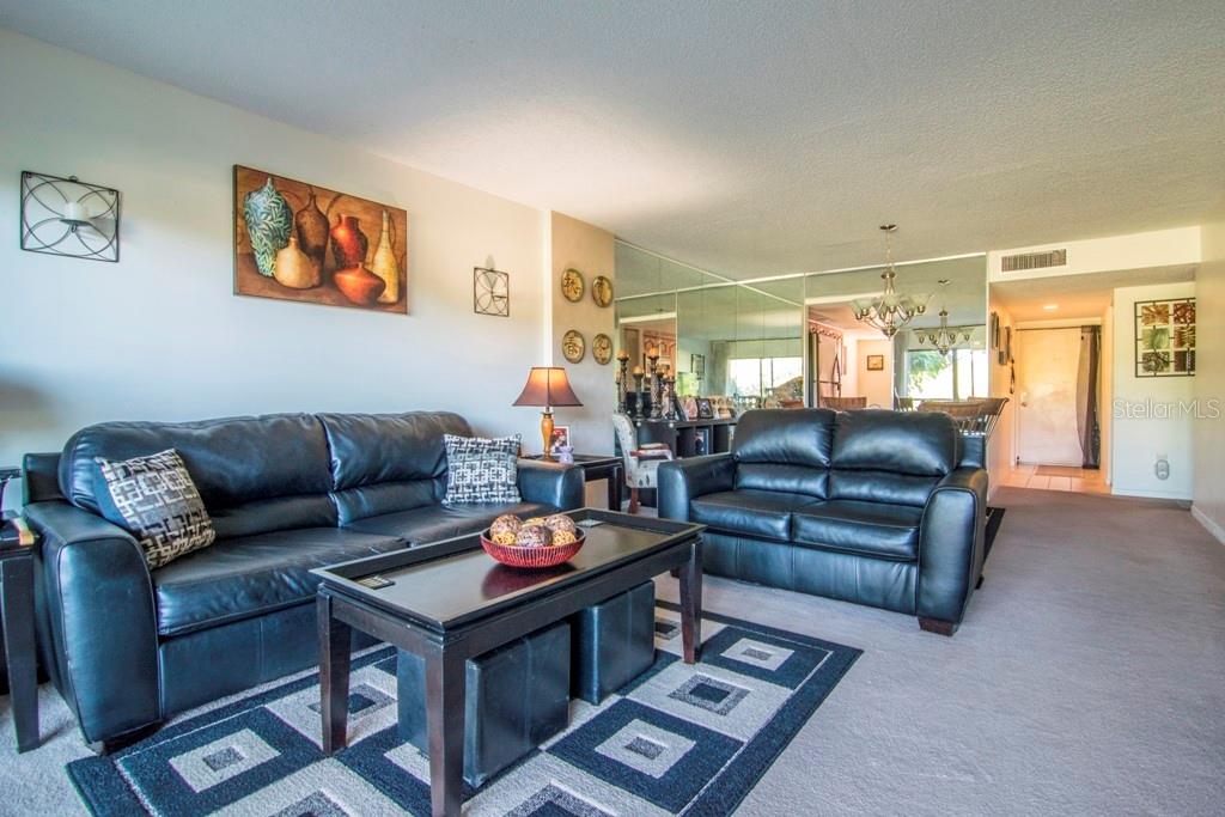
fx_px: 561
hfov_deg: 95.0
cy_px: 408
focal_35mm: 16
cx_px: 612
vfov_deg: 72.1
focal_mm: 11
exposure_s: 1/6
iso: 640
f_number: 7.1
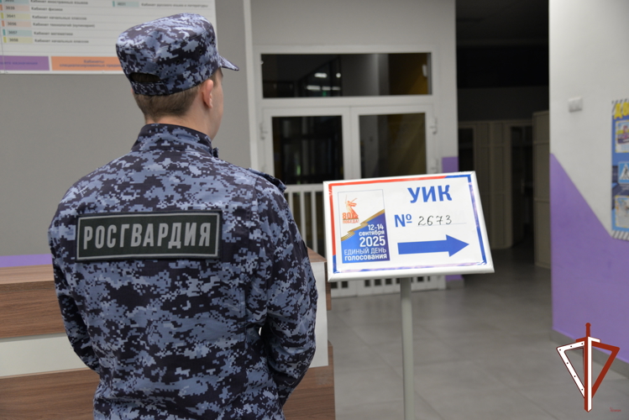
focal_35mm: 38
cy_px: 210
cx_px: 314
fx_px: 664
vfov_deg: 35.1
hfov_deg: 50.7
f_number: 4
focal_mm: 38
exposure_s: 1/60
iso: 800
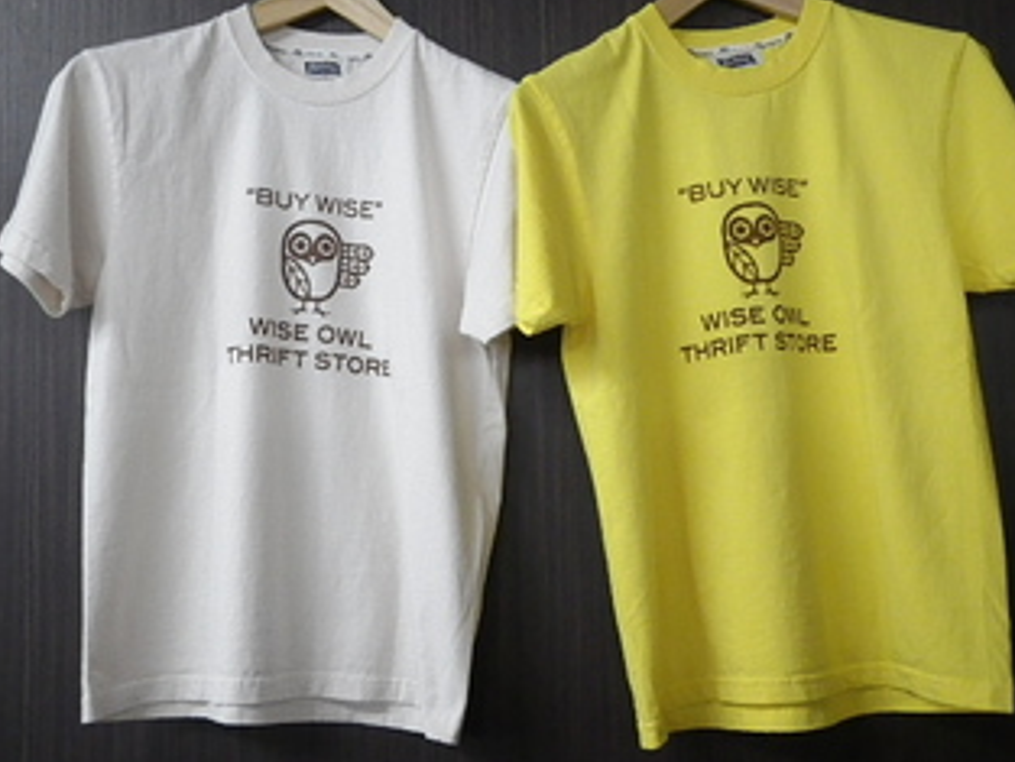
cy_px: 375
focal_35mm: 38
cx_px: 535
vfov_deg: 37.7
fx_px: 1115
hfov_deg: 48.9
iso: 800
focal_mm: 6.1
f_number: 3.8
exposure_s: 1/50
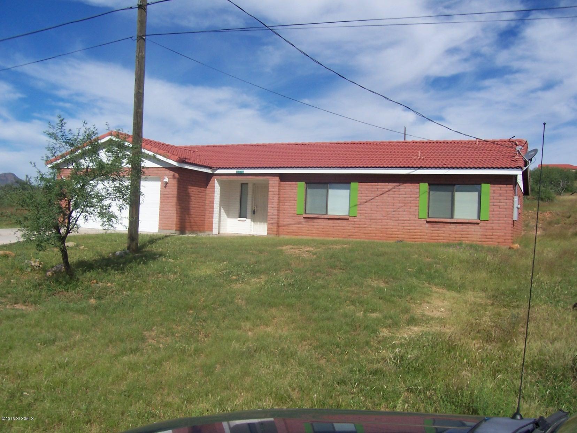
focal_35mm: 34
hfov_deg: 54.0
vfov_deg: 41.8
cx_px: 288
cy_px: 216
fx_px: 567
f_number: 5.6
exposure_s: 1/750
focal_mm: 5.6
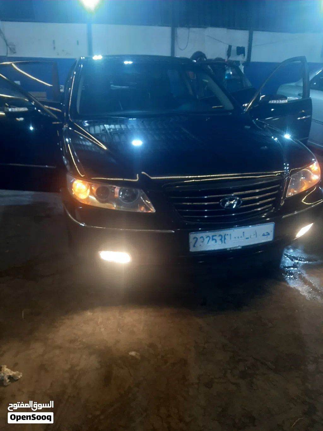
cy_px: 216
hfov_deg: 51.4
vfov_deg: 65.3
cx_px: 162
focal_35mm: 27
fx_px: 336
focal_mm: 3.93
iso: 200
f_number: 1.7
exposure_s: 1/33
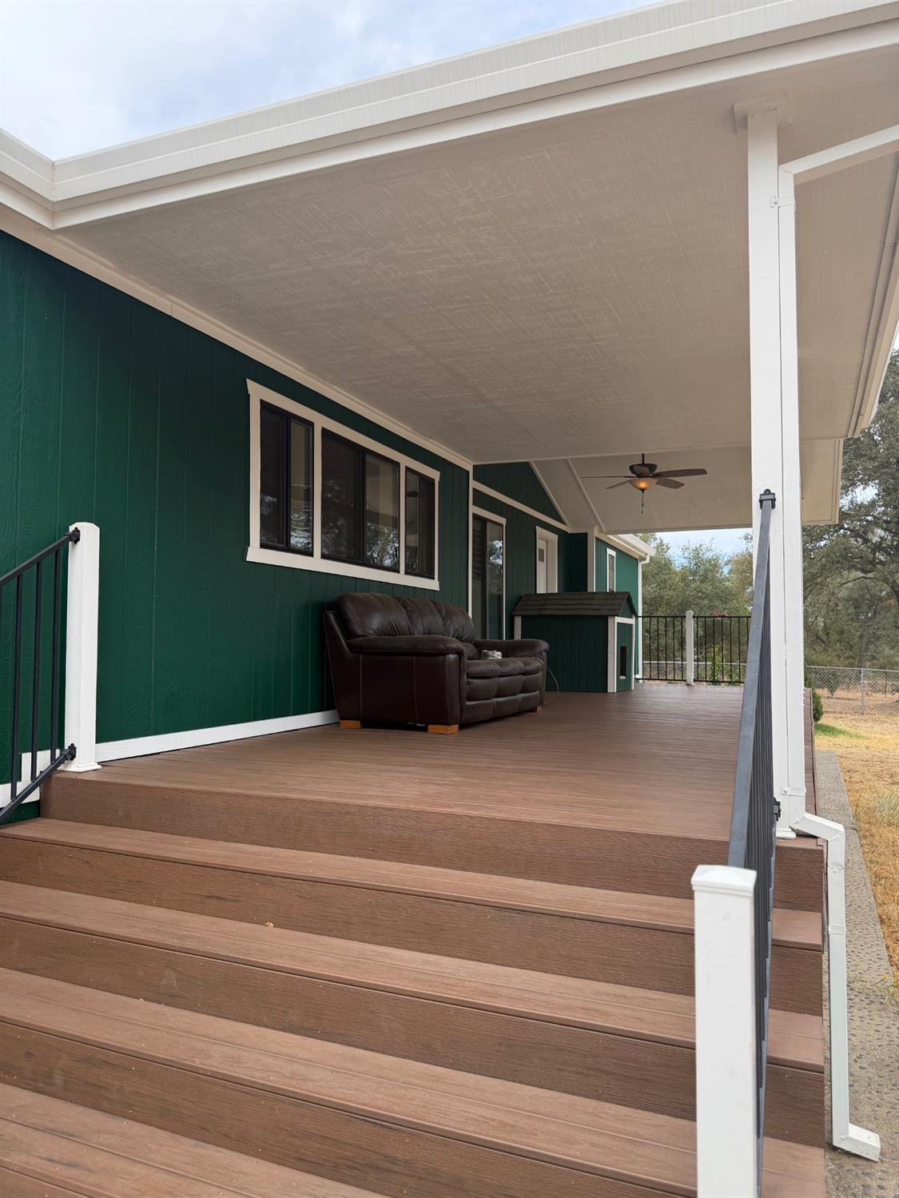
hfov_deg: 56.8
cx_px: 450
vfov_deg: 71.6
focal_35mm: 24
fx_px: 831
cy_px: 599
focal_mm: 6.76
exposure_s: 1/2232
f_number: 1.78
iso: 100
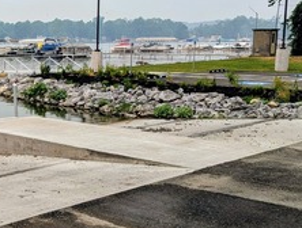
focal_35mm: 60
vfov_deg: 24.5
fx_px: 525
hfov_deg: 30.2
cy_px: 119
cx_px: 10
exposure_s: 1/633
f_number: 1.85
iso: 48
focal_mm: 6.81
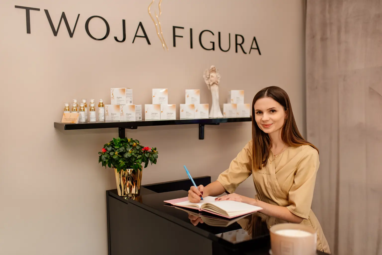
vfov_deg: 37.9
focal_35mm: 35
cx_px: 191
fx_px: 371
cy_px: 128
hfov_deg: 54.4
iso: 800
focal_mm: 35
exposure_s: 1/400
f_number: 2.5
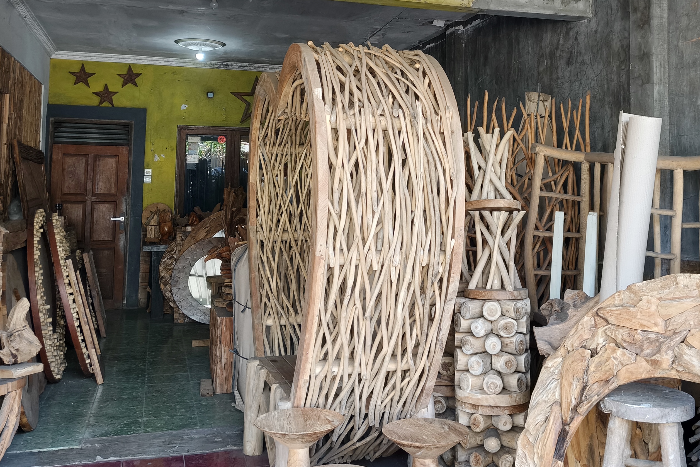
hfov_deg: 49.0
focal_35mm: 39
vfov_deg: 33.8
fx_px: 758
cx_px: 441
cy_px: 141
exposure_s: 1/100
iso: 215
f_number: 1.8
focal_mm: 5.56
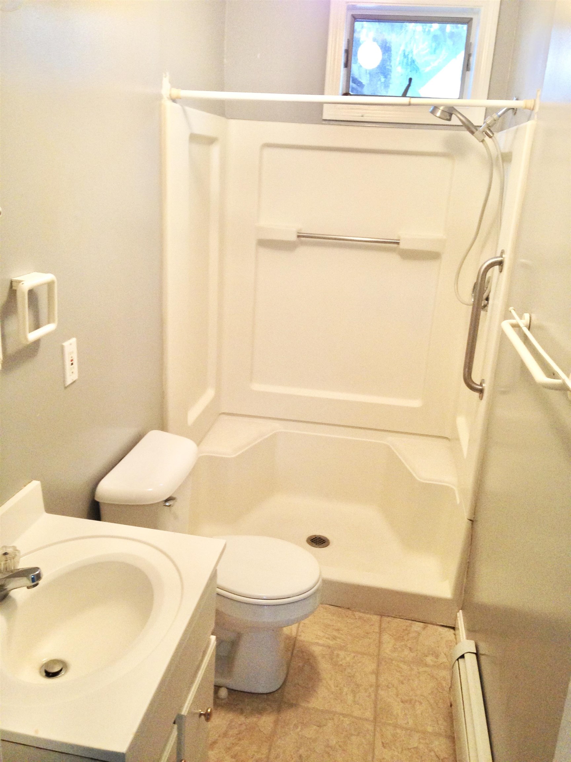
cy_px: 381
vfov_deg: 55.4
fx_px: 726
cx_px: 286
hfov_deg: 42.9
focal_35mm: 33
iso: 200
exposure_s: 1/20
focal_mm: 4.12
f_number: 2.4
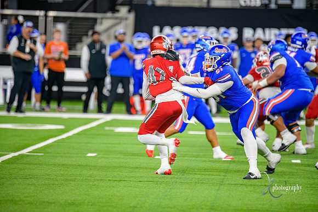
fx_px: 2650
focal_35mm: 300
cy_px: 106
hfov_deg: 6.9
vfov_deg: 4.6
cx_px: 159
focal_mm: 300
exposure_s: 1/400
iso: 1000
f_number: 2.8
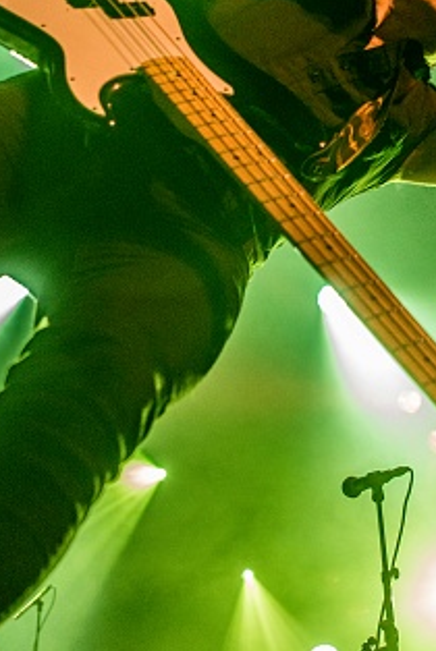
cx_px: 337
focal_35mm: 55
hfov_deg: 24.3
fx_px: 997
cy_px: 274
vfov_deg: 36.1
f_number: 2.8
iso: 2500
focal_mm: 24
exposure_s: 1/80
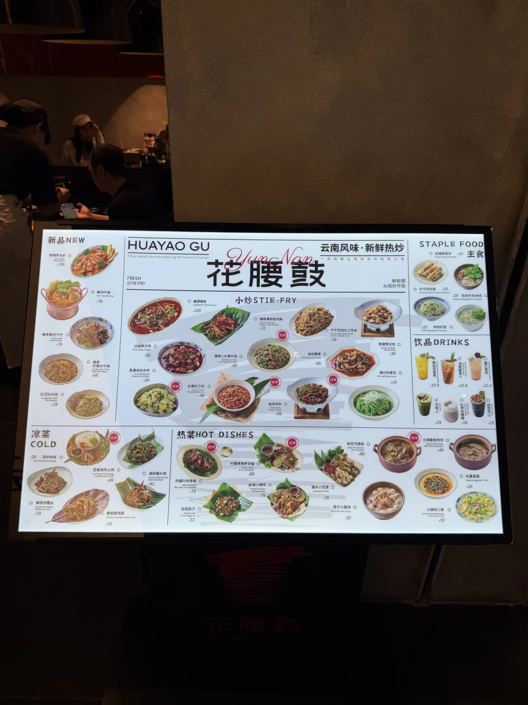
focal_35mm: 24
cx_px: 264
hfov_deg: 56.8
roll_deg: -1.5
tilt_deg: -30.1
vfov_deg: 71.6
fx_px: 488
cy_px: 352
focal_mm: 6.76
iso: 80
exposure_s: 1/308
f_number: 1.78
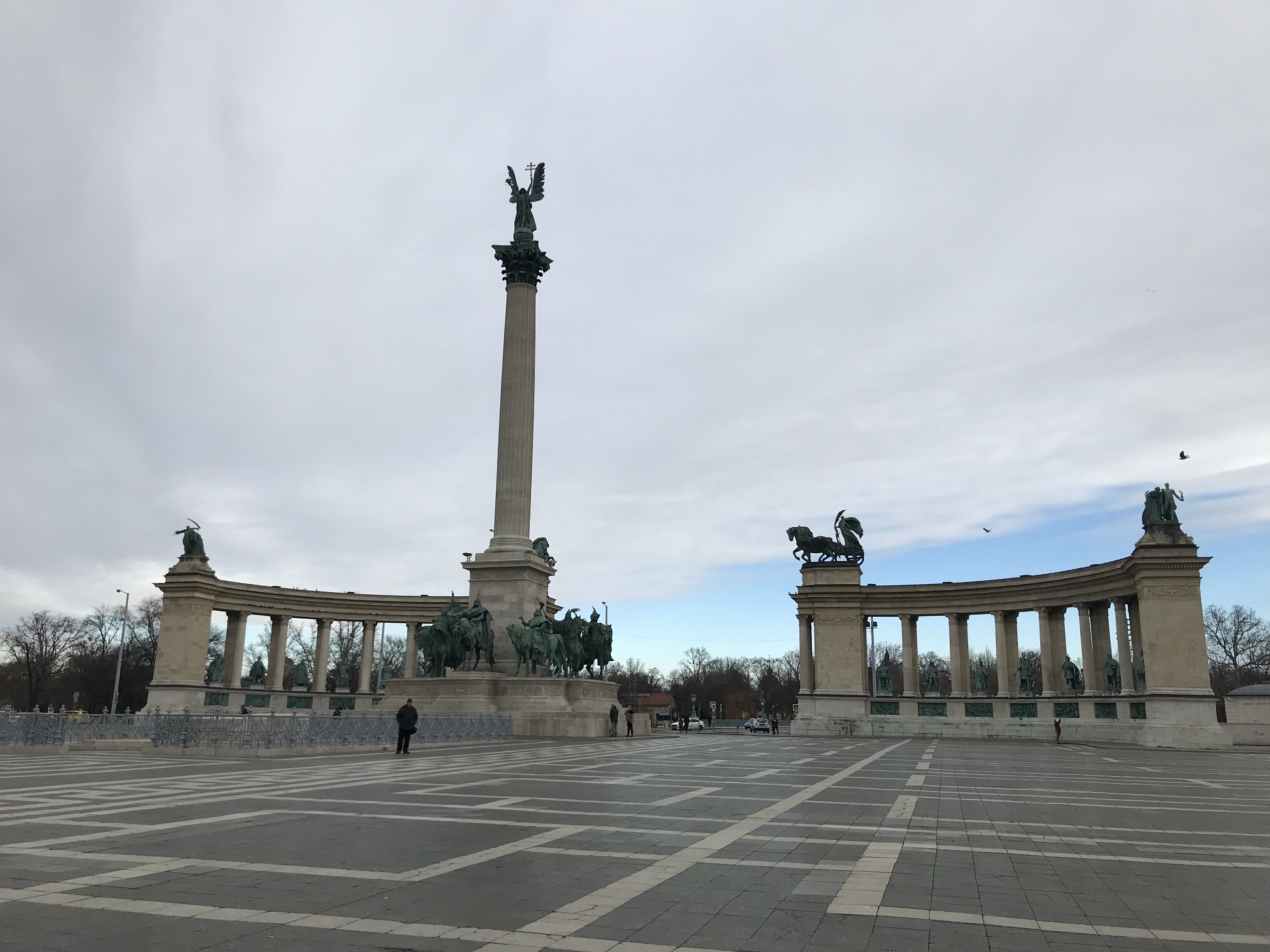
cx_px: 635
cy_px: 476
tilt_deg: +14.6
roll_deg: -0.5
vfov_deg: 49.7
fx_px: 1027
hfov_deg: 63.4
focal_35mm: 28
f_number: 1.8
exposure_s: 1/1842
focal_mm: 3.99
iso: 20
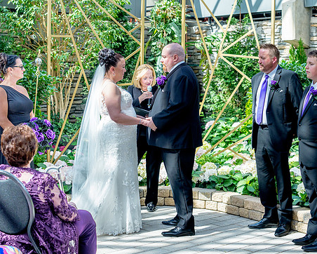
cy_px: 113
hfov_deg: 28.2
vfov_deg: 22.8
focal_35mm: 67
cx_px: 188
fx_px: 629
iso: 640
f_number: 3.2
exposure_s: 1/2000
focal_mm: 50
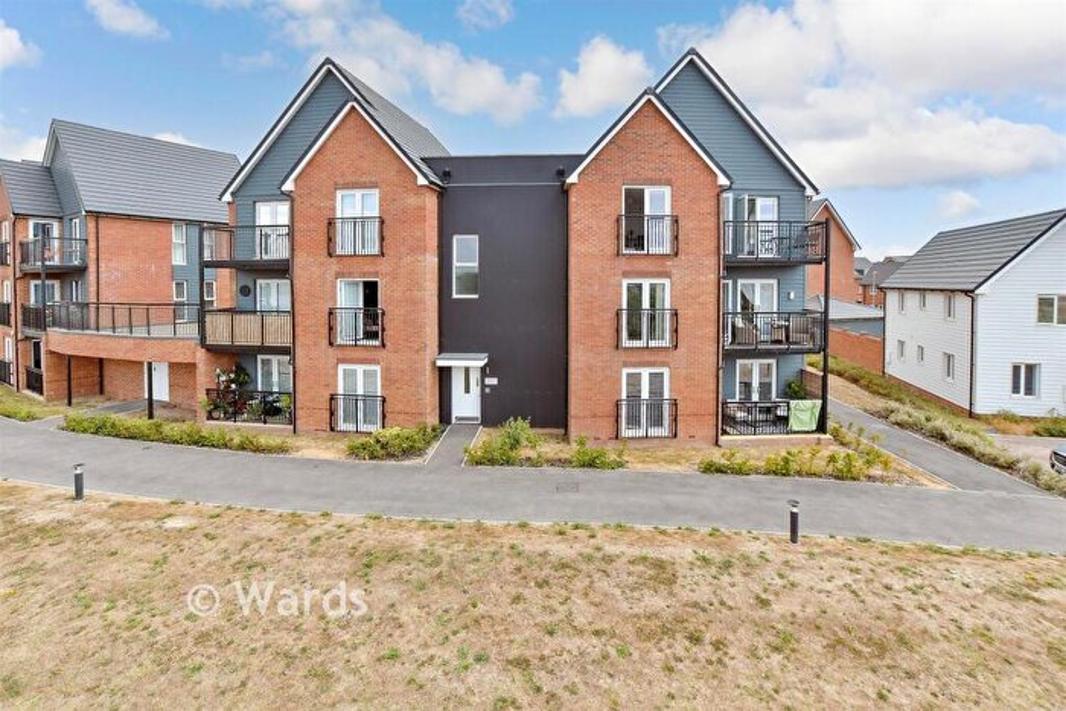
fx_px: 444
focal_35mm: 15
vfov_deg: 77.4
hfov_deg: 100.4
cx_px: 533
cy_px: 356
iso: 320
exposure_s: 1/640
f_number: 6.3
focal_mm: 10
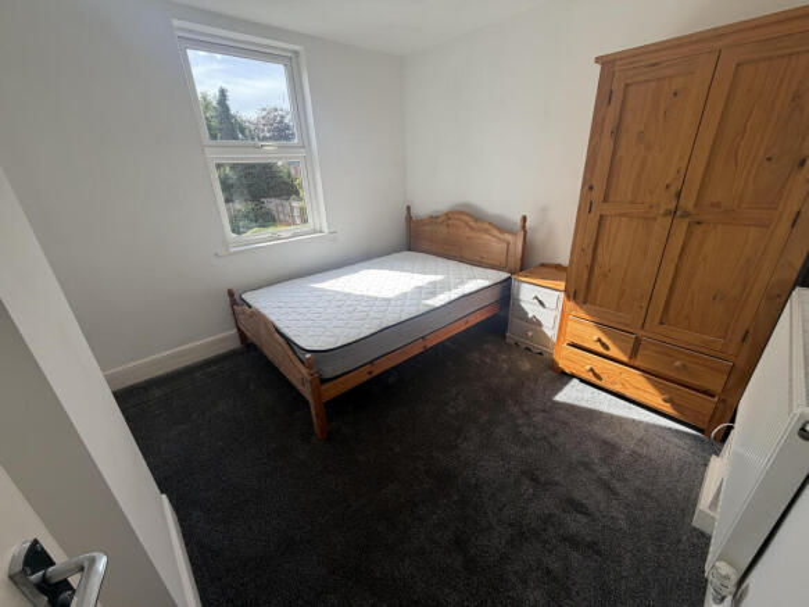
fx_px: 327
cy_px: 304
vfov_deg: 85.7
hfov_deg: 102.1
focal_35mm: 14
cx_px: 404
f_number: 2.2
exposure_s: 1/240
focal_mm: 2.22
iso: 40
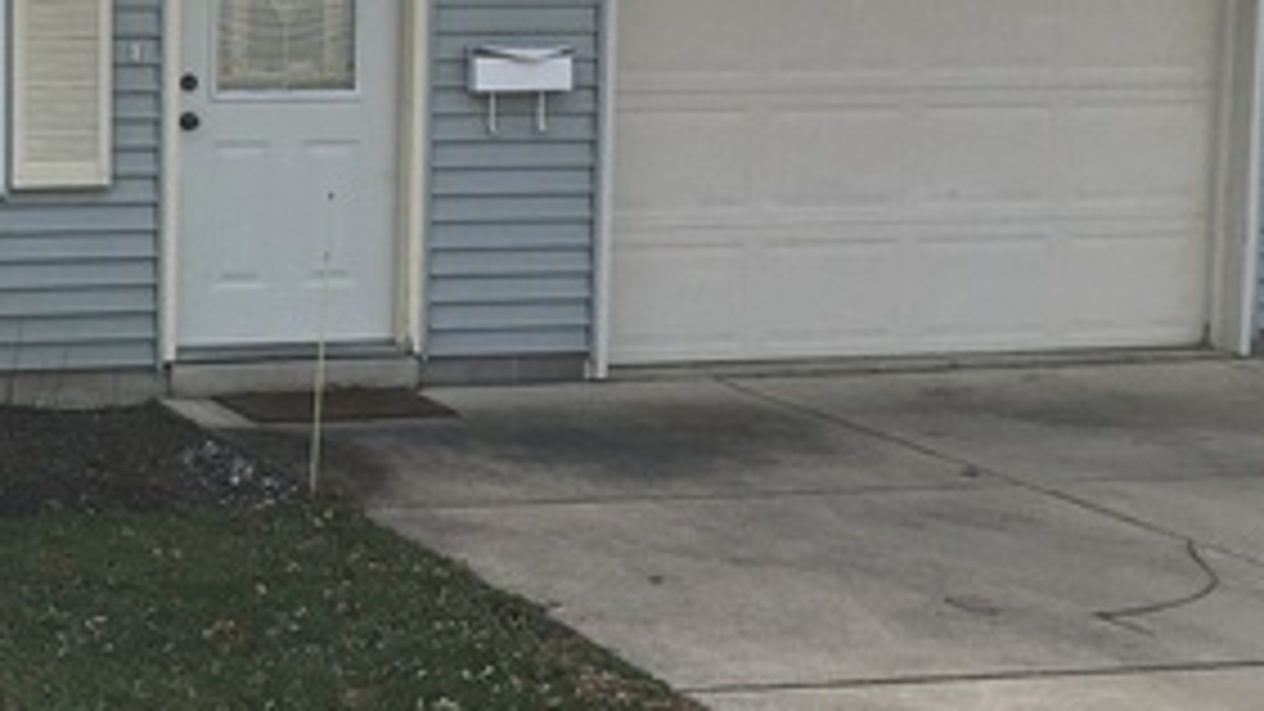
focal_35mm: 75
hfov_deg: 26.1
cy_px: 216
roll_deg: -0.7
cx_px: -119
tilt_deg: -4.3
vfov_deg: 16.0
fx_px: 2513
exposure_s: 1/905
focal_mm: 4.15
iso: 25
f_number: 2.2
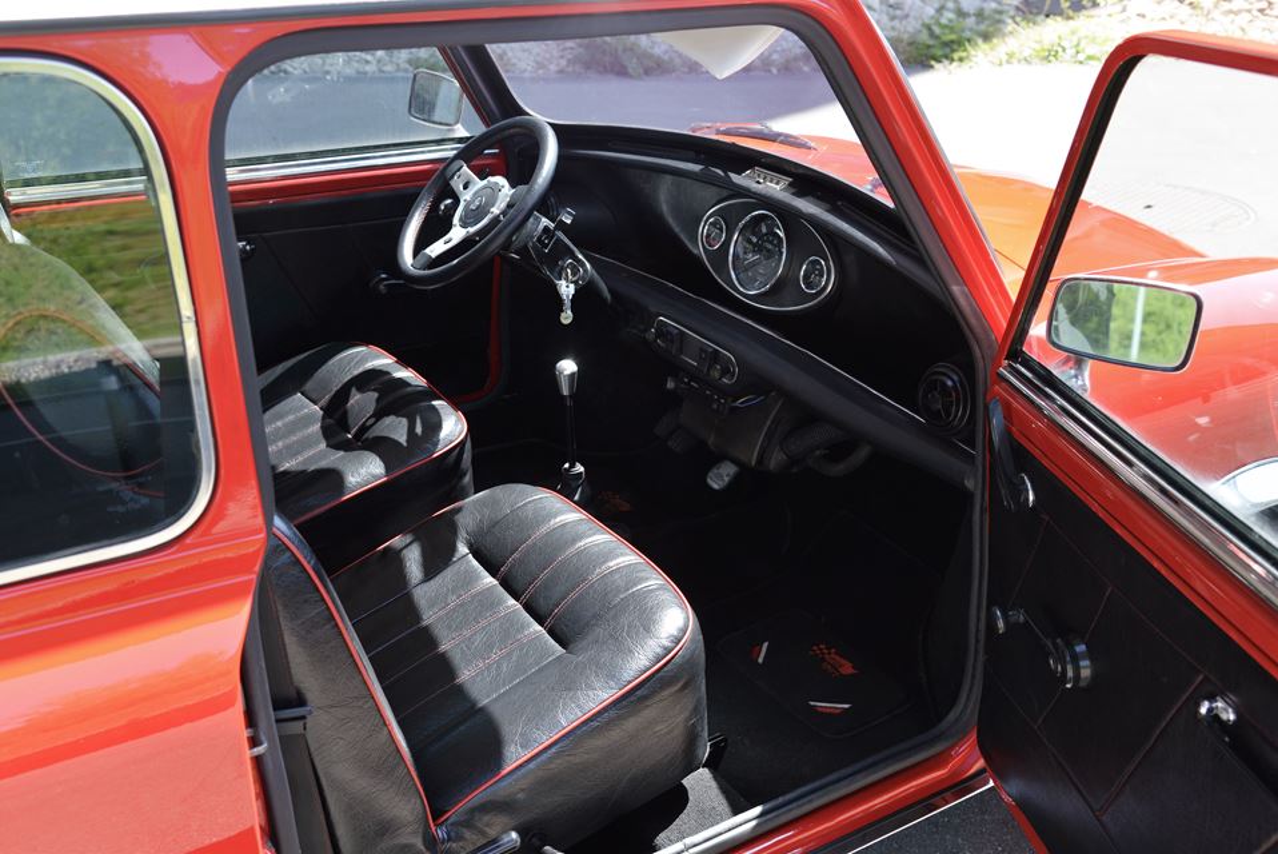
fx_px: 1243
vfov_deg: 37.9
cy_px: 427
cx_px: 639
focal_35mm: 35
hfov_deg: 54.4
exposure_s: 1/125
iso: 220
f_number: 5.6
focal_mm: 35
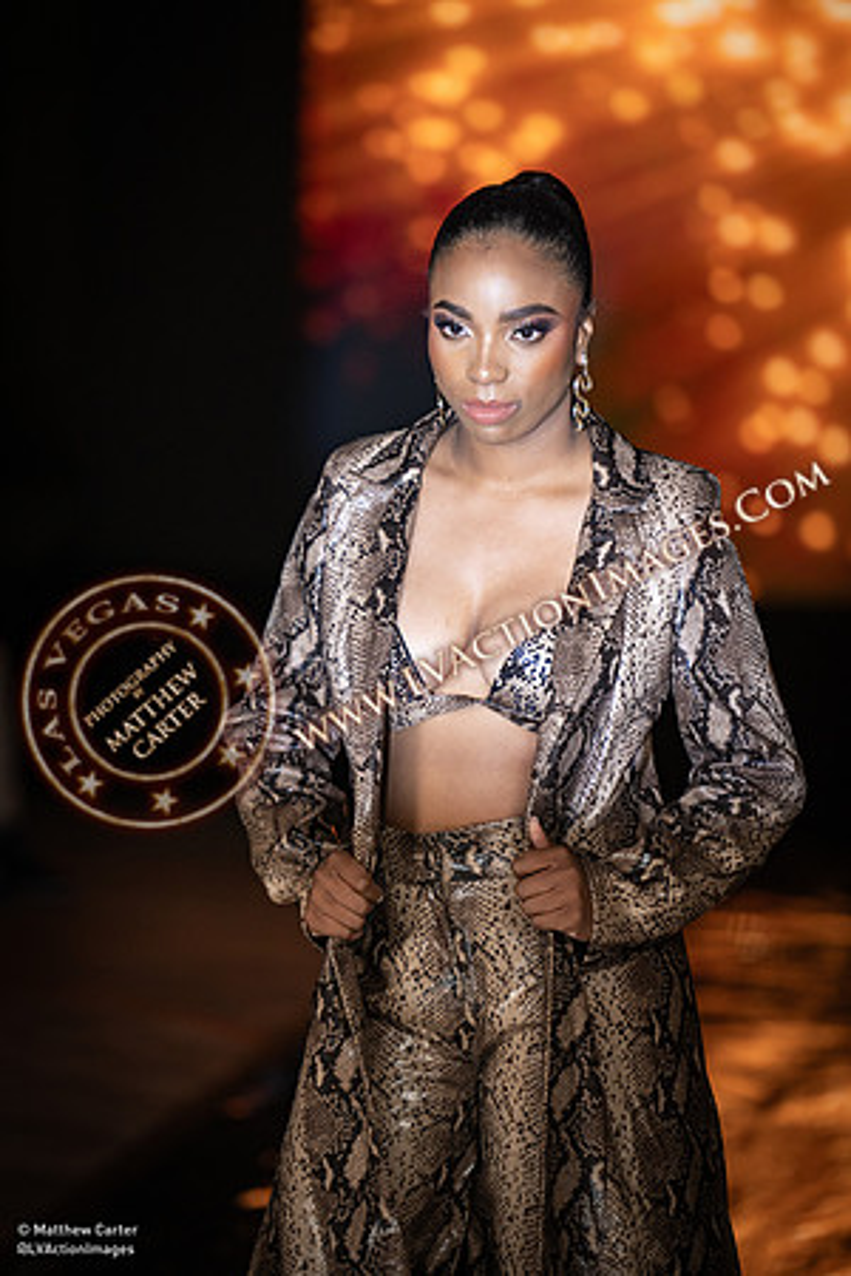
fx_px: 6027
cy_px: 638
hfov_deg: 8.1
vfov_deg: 12.1
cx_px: 426
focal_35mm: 170
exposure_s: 1/640
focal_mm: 170
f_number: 2.8
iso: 1600
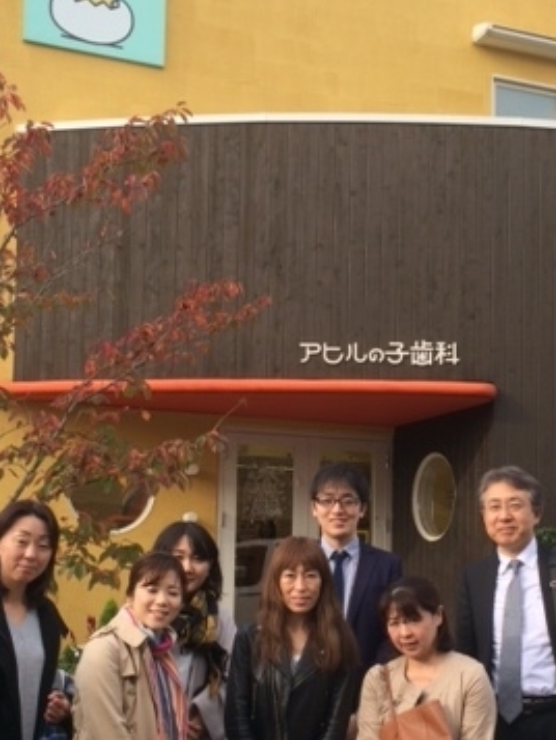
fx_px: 1113
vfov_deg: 36.5
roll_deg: +0.0
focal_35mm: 52
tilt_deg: +4.0
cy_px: 489
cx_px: 290
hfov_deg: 28.0
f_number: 2.2
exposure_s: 1/662
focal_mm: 4.15
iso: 32
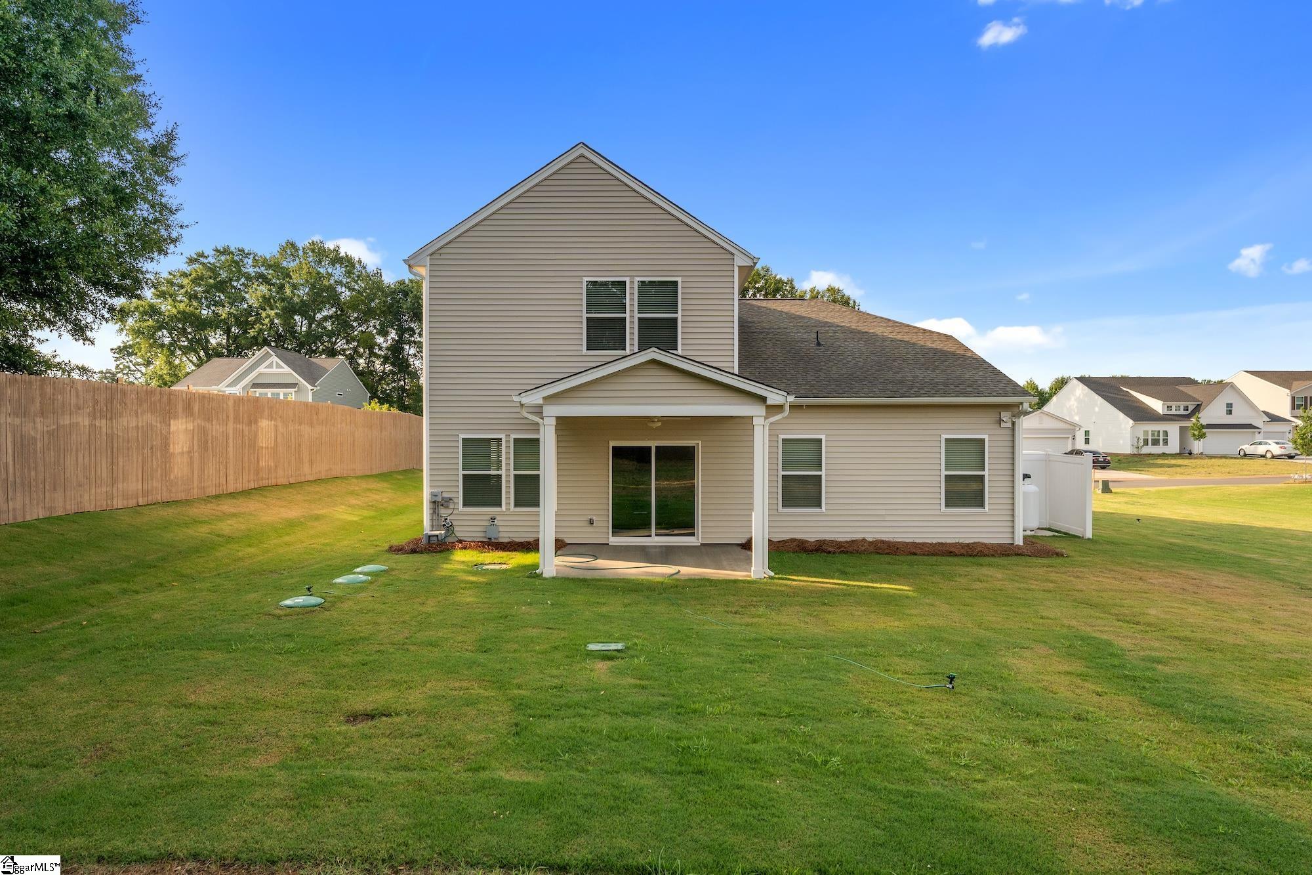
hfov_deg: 85.1
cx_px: 656
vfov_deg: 62.9
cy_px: 438
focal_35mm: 20
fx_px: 714
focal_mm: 19.6
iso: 400
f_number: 5.6
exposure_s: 1/1250
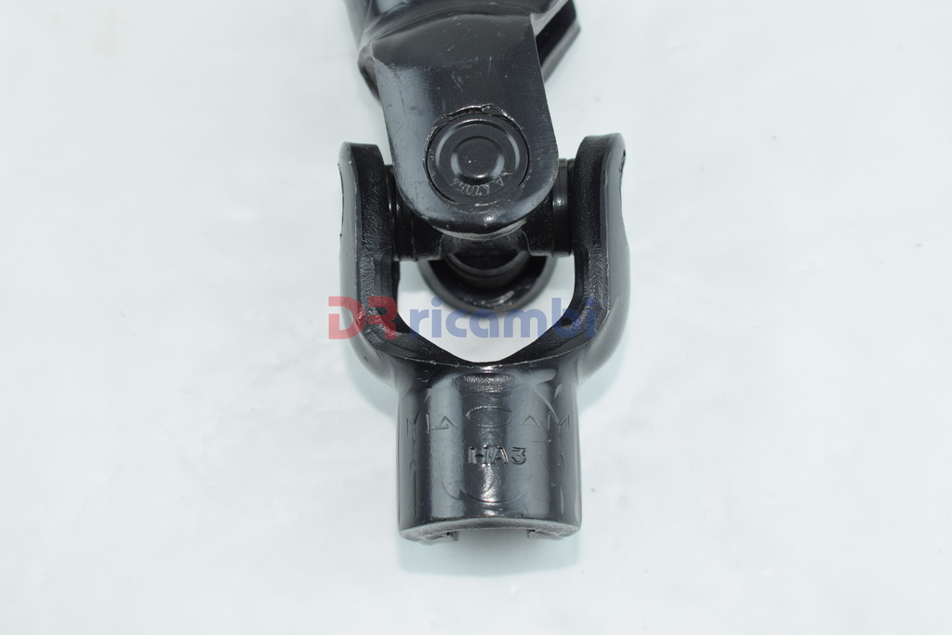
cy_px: 318
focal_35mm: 60
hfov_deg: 33.4
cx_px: 476
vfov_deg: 22.6
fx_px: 1587
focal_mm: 40
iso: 250
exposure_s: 1/125
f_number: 8
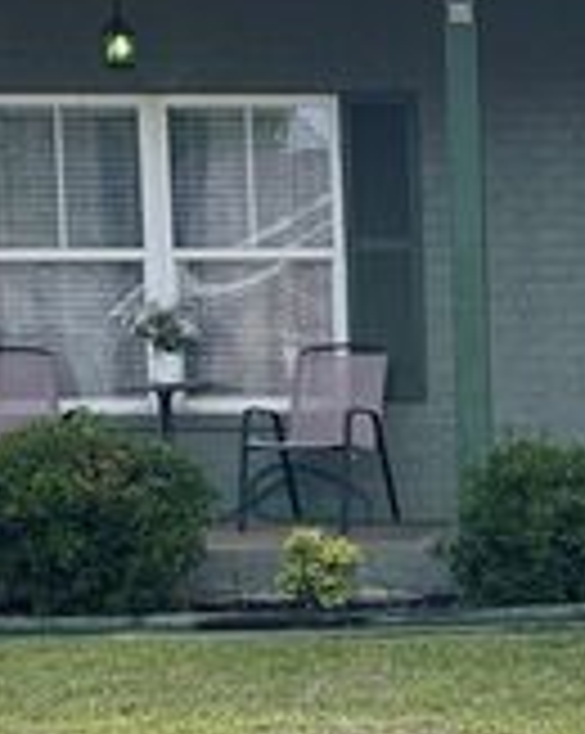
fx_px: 2168
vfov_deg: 19.0
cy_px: 597
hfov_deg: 14.4
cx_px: 864
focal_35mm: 100
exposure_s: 1/1883
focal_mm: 5.1
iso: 32
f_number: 1.6
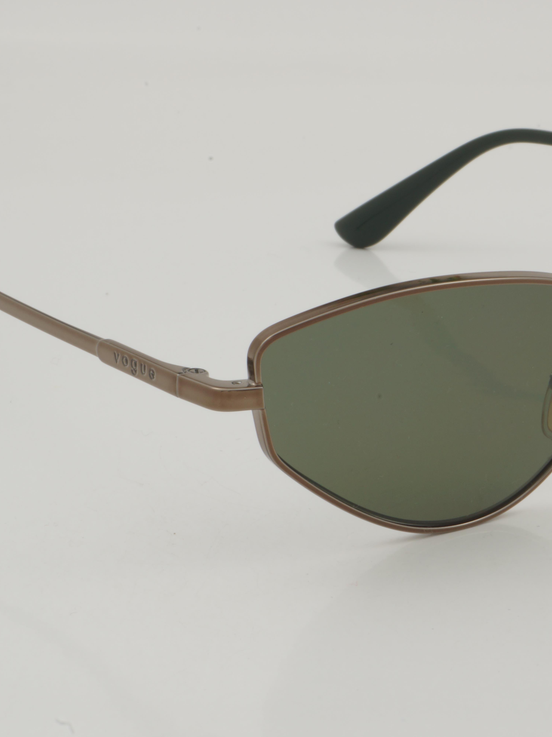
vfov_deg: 16.5
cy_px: 367
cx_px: 414
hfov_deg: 12.3
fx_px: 2546
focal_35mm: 120
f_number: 32
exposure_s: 1/3
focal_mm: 55
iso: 100
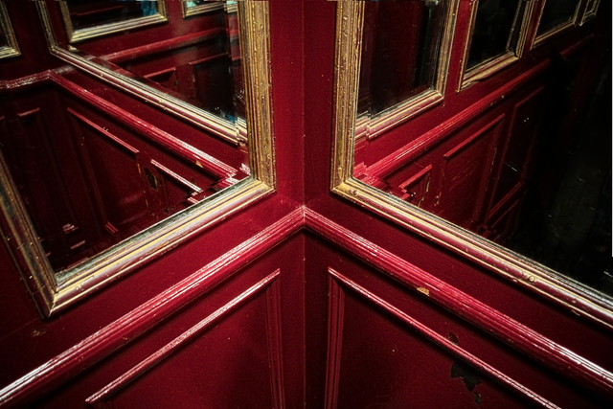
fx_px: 460
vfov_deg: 48.0
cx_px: 306
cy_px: 204
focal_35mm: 27
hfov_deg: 67.4
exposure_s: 1/5
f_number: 3.5
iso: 400
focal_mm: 10
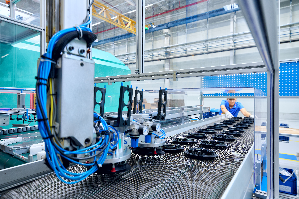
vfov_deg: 57.2
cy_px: 100
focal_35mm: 22
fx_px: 183
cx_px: 150
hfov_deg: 78.6
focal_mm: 22
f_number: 4.8
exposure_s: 1/15
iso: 200
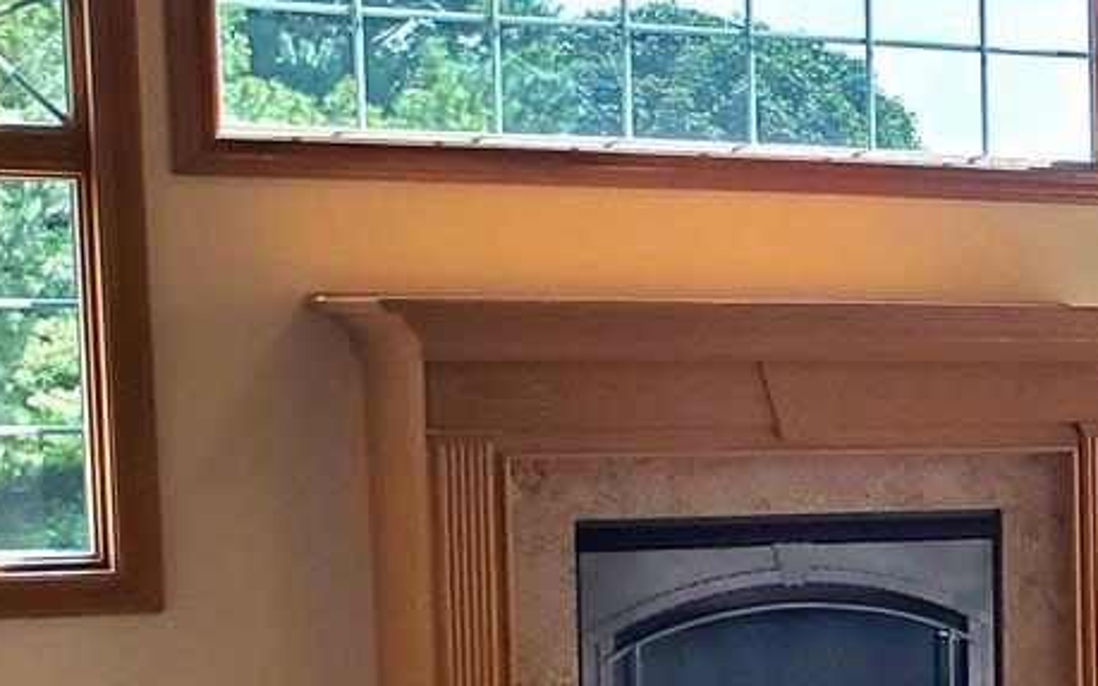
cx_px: 1708
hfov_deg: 18.7
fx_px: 2873
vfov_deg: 13.5
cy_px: 648
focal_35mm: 96
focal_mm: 4.3
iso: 64
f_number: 2.4
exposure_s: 1/120
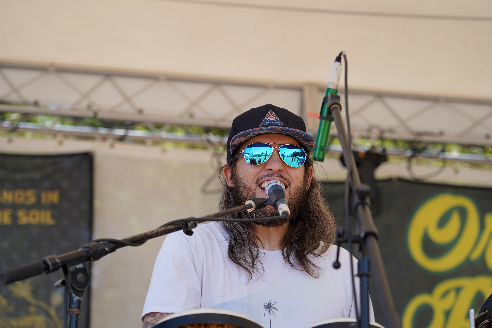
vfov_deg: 13.0
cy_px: 164
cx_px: 246
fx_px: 1435
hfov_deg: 19.5
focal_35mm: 105
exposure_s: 1/250
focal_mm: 105
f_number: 5
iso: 100
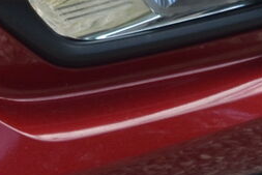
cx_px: -323
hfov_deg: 7.2
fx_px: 1988
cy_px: -374
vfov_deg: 4.8
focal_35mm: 273
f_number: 7.1
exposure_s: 1/200
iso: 100
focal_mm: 24
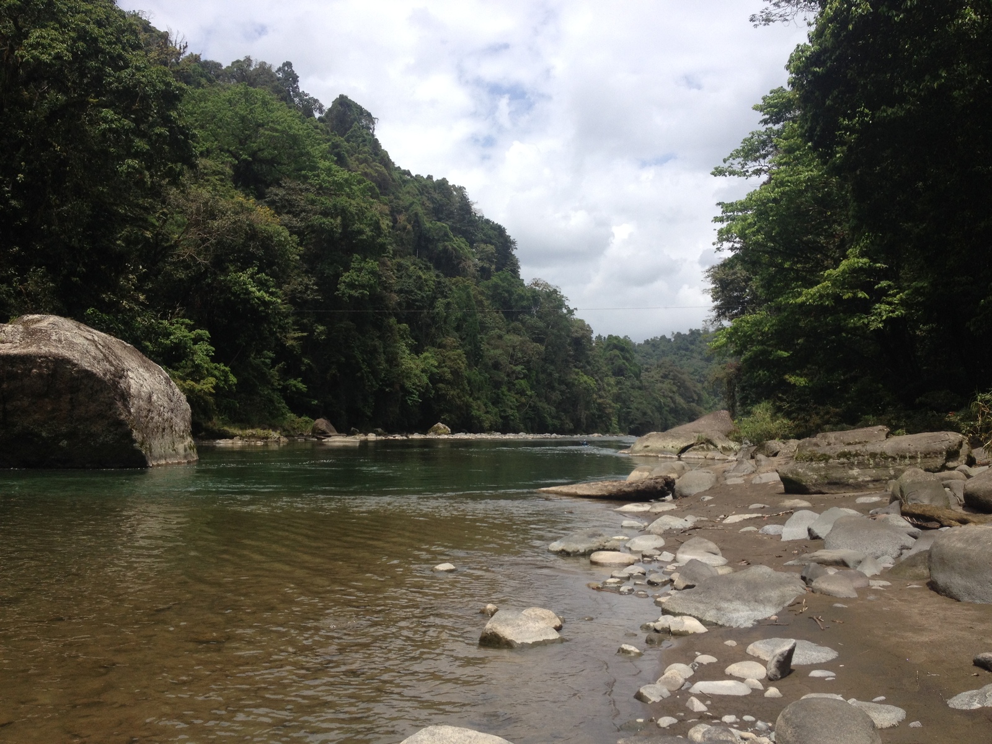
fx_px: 1003
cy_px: 372
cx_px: 496
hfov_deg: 52.6
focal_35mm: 35
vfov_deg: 40.7
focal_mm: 4.28
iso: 50
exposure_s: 1/1905
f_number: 2.4
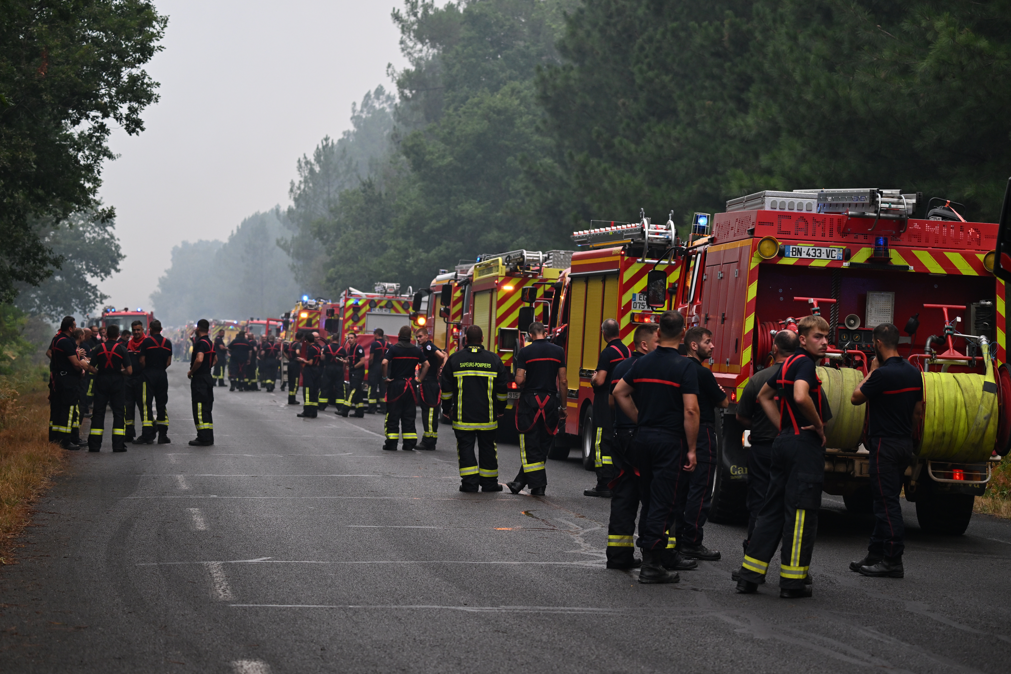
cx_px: 506
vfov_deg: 13.7
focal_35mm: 100
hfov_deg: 20.4
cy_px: 337
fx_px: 2808
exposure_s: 1/1000
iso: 1000
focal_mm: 100
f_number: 4.5
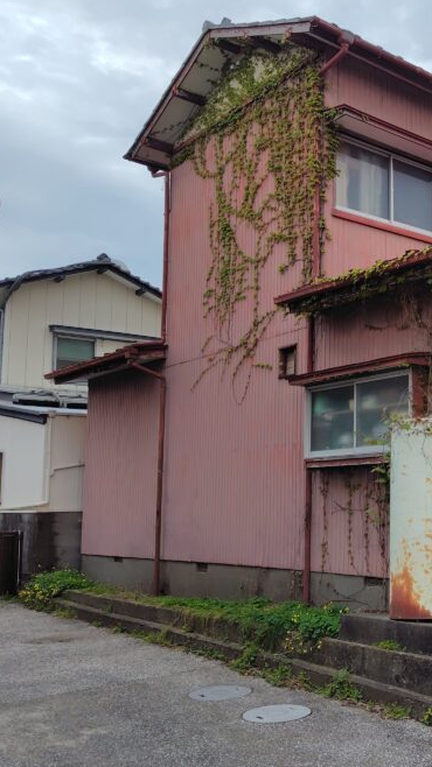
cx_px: 480
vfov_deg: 51.6
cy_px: 403
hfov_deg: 27.7
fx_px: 794
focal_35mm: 39
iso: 50
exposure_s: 1/1122
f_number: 1.9
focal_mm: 5.6
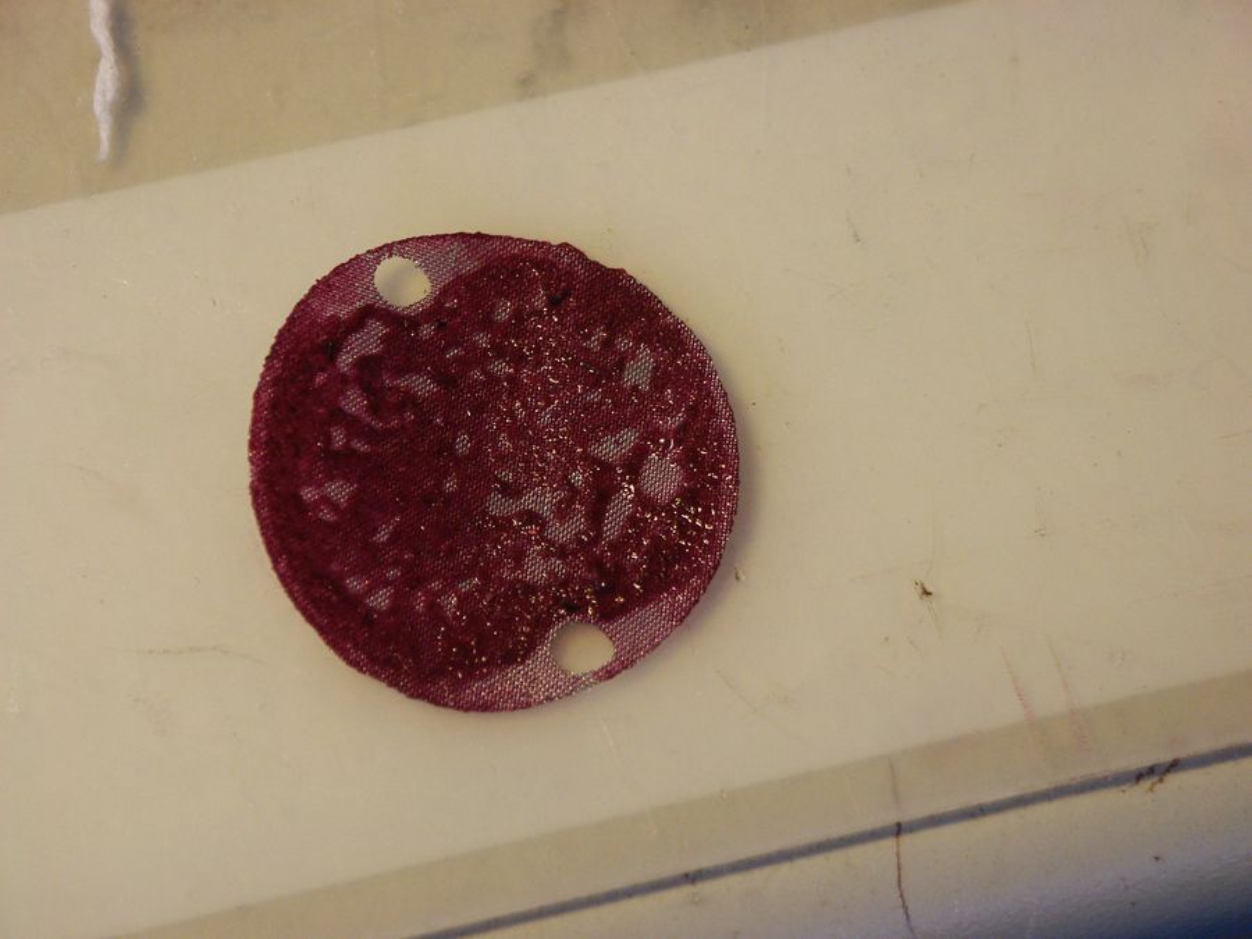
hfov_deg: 9.9
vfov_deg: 7.4
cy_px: 470
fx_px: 7234
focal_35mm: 200
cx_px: 626
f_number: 3.5
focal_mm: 50.69
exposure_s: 1/30
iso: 200
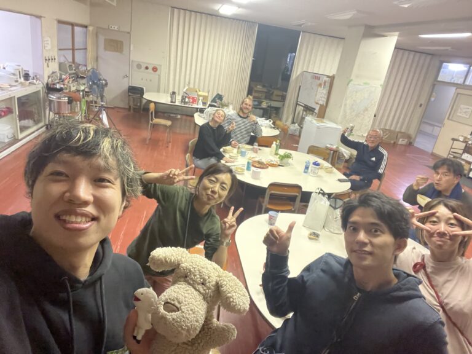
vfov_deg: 58.9
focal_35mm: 23
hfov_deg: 73.9
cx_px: 236
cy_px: 177
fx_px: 314
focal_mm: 2.71
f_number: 2.2
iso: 640
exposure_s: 1/30
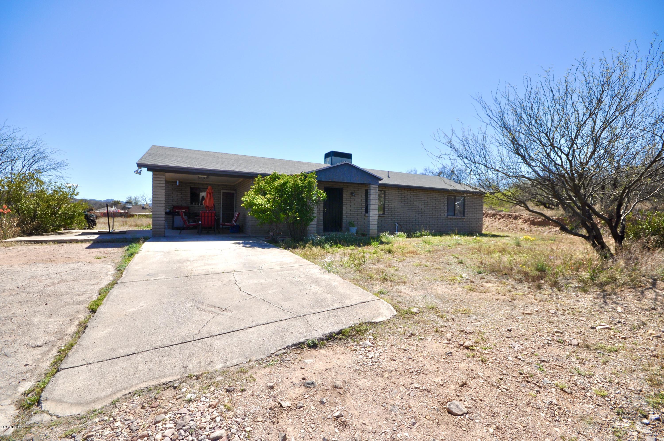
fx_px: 276
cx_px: 332
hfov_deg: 100.5
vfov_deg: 77.2
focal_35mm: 15
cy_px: 220
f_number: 10
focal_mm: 10
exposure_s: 1/400
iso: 200
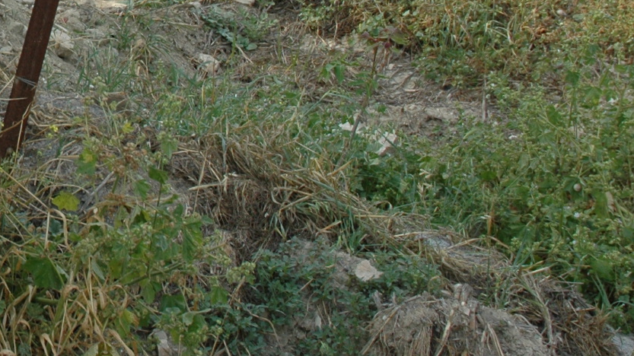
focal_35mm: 76
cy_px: -86
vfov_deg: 15.2
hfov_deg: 24.7
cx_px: -165
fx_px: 1277
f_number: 7.1
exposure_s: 1/200
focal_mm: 18
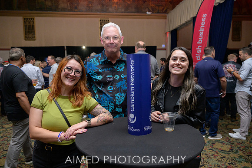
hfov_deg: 70.8
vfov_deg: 50.7
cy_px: 81
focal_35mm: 25
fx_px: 177
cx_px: 130
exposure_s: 1/200
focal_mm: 24
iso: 2000
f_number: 3.5
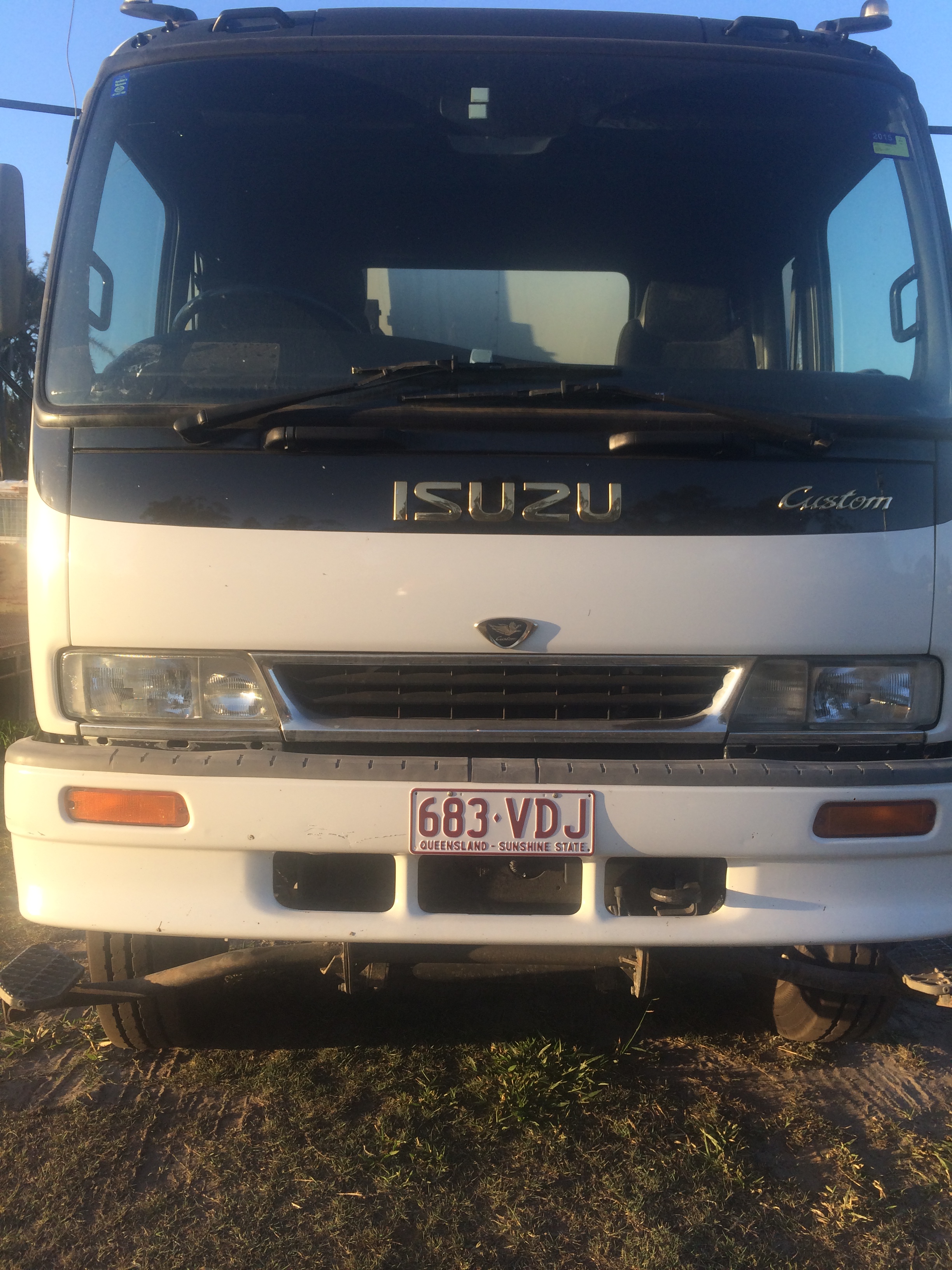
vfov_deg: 60.0
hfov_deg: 46.8
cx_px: 476
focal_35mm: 30
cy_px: 635
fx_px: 1100
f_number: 2.2
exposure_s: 1/477
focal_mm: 4.12
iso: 32
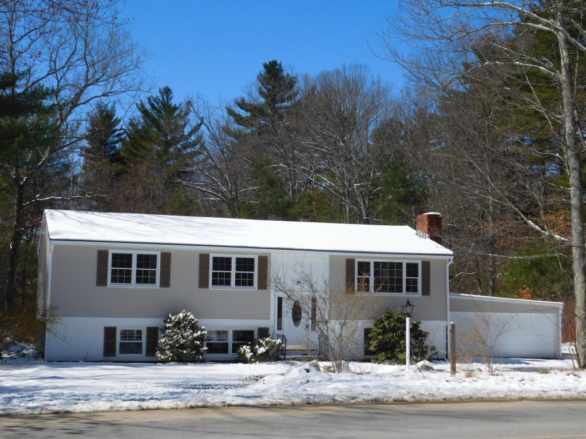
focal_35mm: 51
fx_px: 863
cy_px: 220
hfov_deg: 37.5
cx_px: 293
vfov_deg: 28.6
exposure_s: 1/500
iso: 125
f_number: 7.6
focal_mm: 9
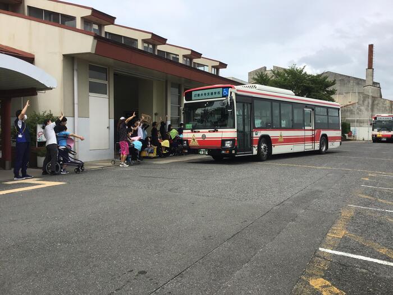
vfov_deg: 45.4
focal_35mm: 31
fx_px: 352
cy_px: 148
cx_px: 196
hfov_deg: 58.4
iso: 25
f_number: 2.4
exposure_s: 1/1164
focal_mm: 3.3
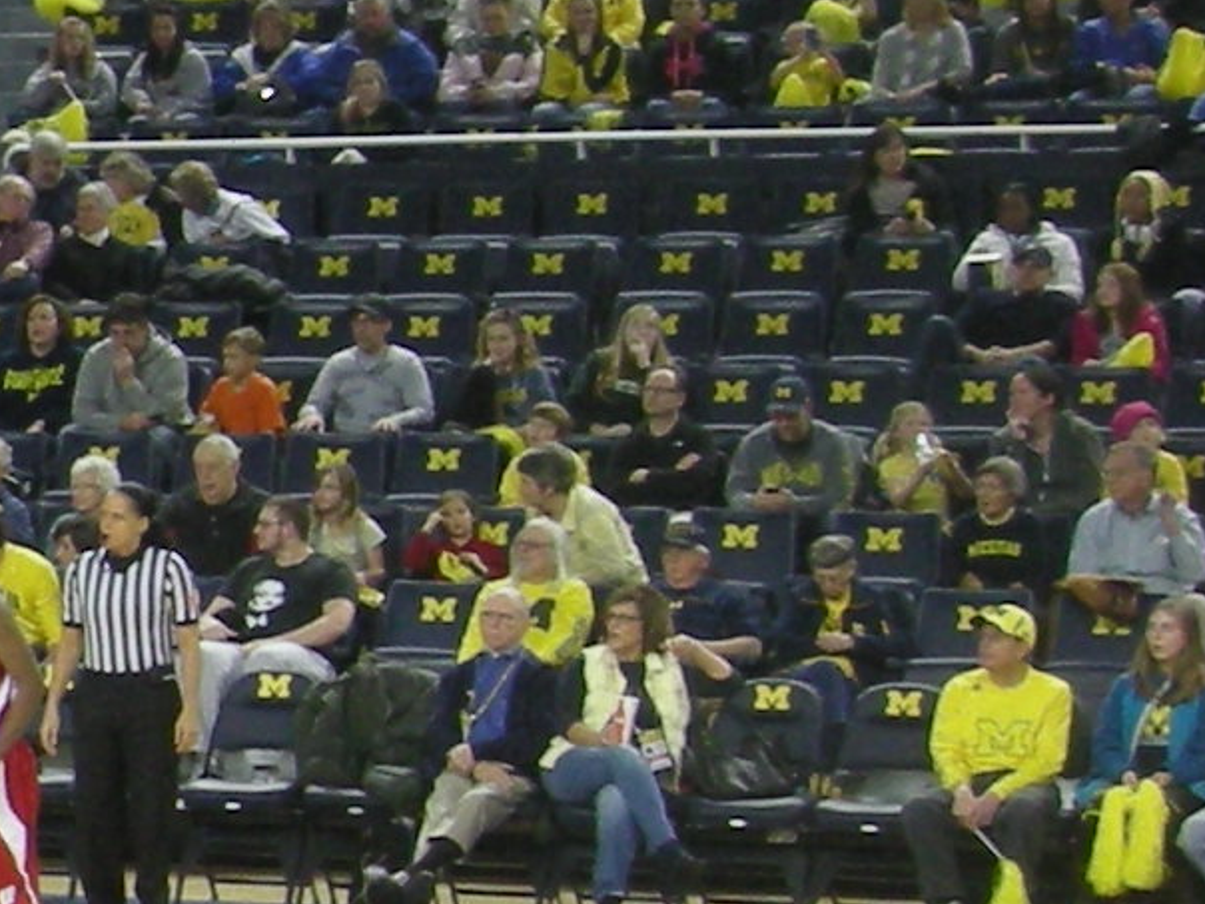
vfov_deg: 8.3
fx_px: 6196
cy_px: 569
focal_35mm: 178
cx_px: -1839
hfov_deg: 9.6
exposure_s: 1/62.6
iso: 131
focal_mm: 5.7
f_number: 2.8
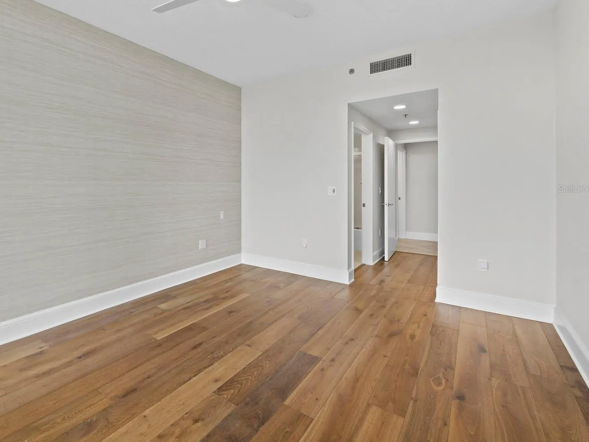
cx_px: 243
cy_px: 188
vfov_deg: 74.3
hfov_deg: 90.1
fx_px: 289
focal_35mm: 17
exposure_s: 1/10
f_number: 11
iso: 400
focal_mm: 7
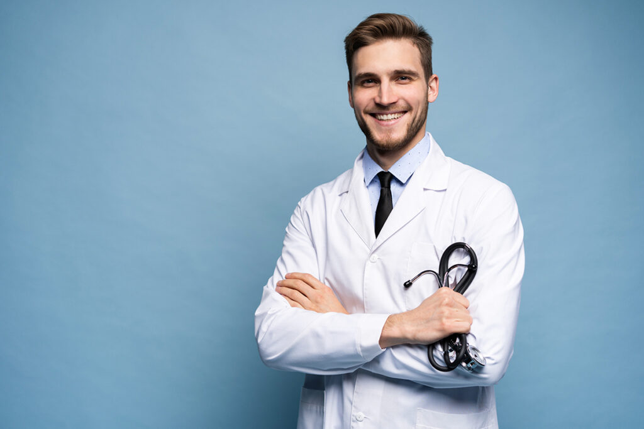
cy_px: 214
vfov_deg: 24.6
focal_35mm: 55
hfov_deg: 36.2
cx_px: 322
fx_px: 984
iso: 100
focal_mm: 55
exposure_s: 1/100
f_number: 3.5
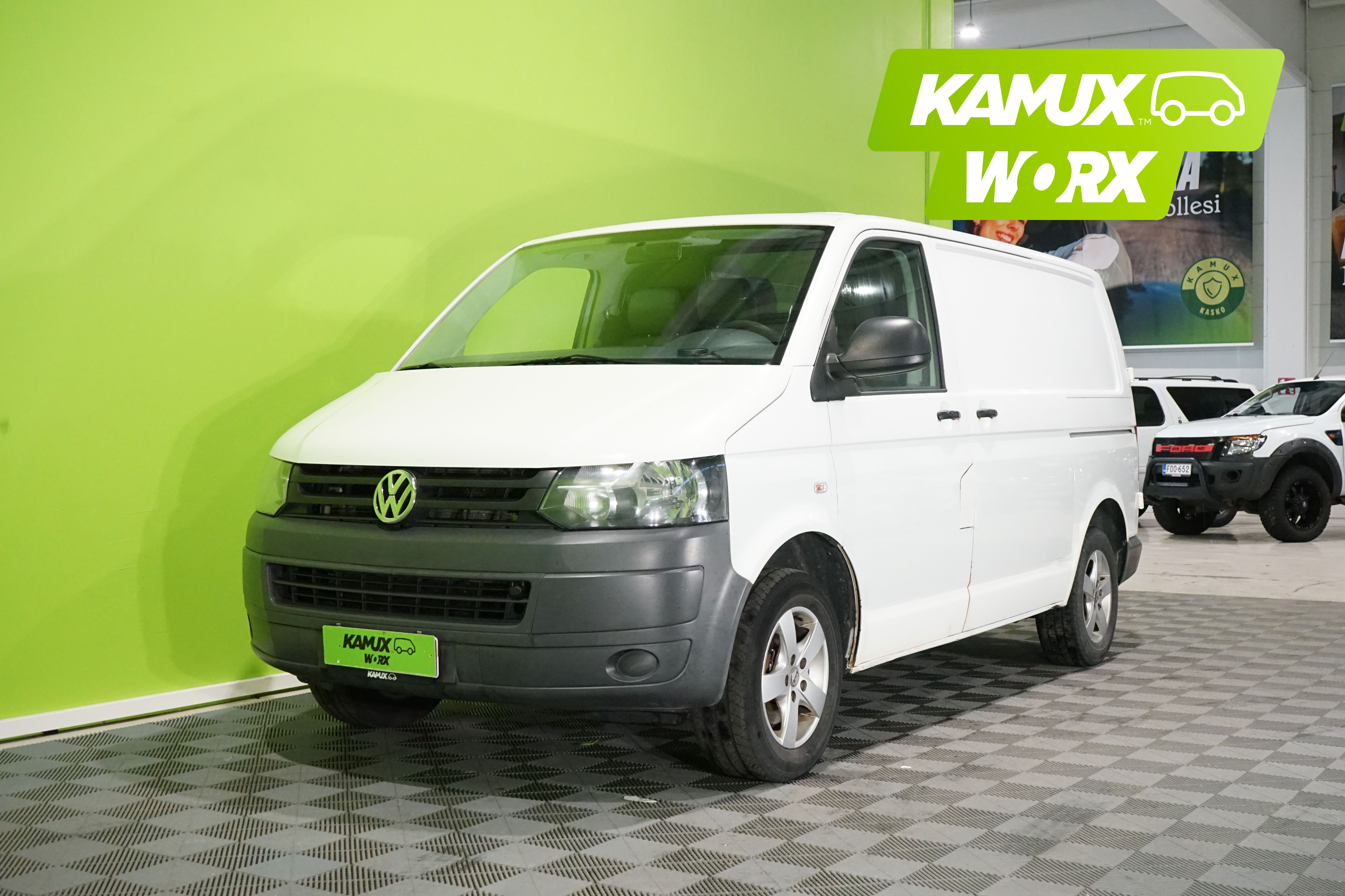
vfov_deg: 32.6
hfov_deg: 47.4
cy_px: 448
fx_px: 1532
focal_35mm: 41
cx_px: 672
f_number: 8
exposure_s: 1/125
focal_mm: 41
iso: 6400
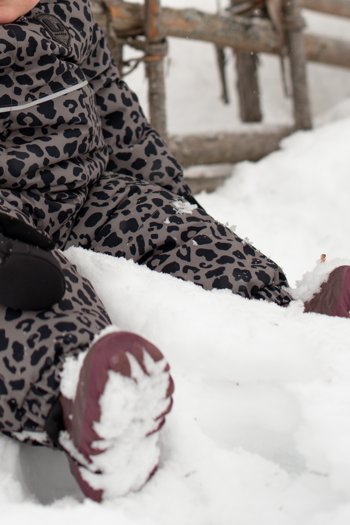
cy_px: -117
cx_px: -14
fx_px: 1852
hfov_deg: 10.7
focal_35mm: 127
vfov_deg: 15.5
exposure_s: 1/500
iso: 200
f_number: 2.8
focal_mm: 50
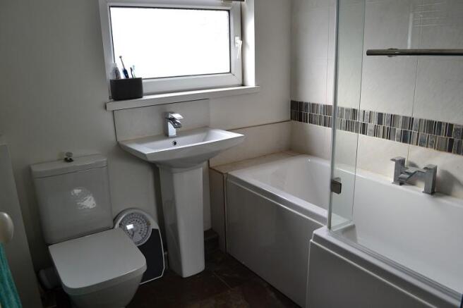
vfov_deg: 47.9
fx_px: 347
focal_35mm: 27
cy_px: 154
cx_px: 232
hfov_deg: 67.4
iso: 400
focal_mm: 18
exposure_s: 1/60
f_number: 8
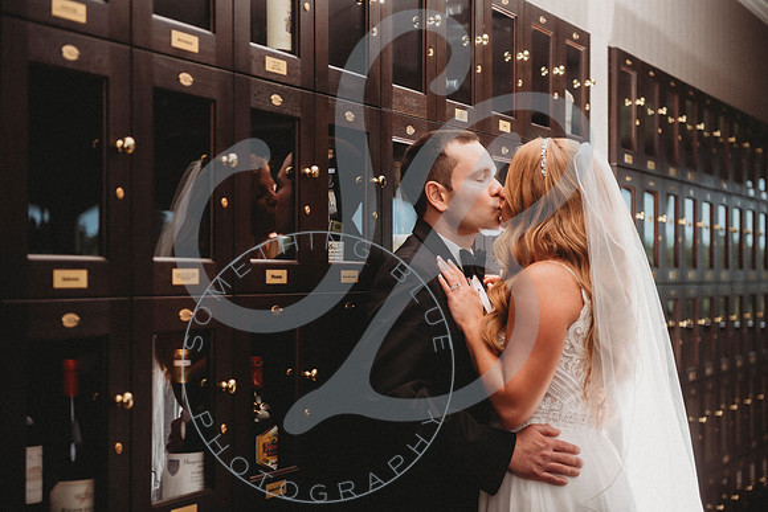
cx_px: 396
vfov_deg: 21.2
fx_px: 1369
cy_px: 248
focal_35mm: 64
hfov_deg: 31.3
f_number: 2.8
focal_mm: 62
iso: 100
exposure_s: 1/200
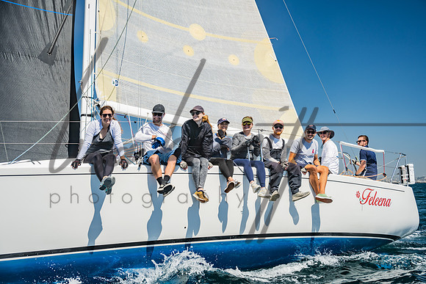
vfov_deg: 28.1
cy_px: 142
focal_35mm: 48
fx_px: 568
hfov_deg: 41.1
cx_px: 213
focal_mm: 48
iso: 160
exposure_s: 1/500
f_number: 6.3
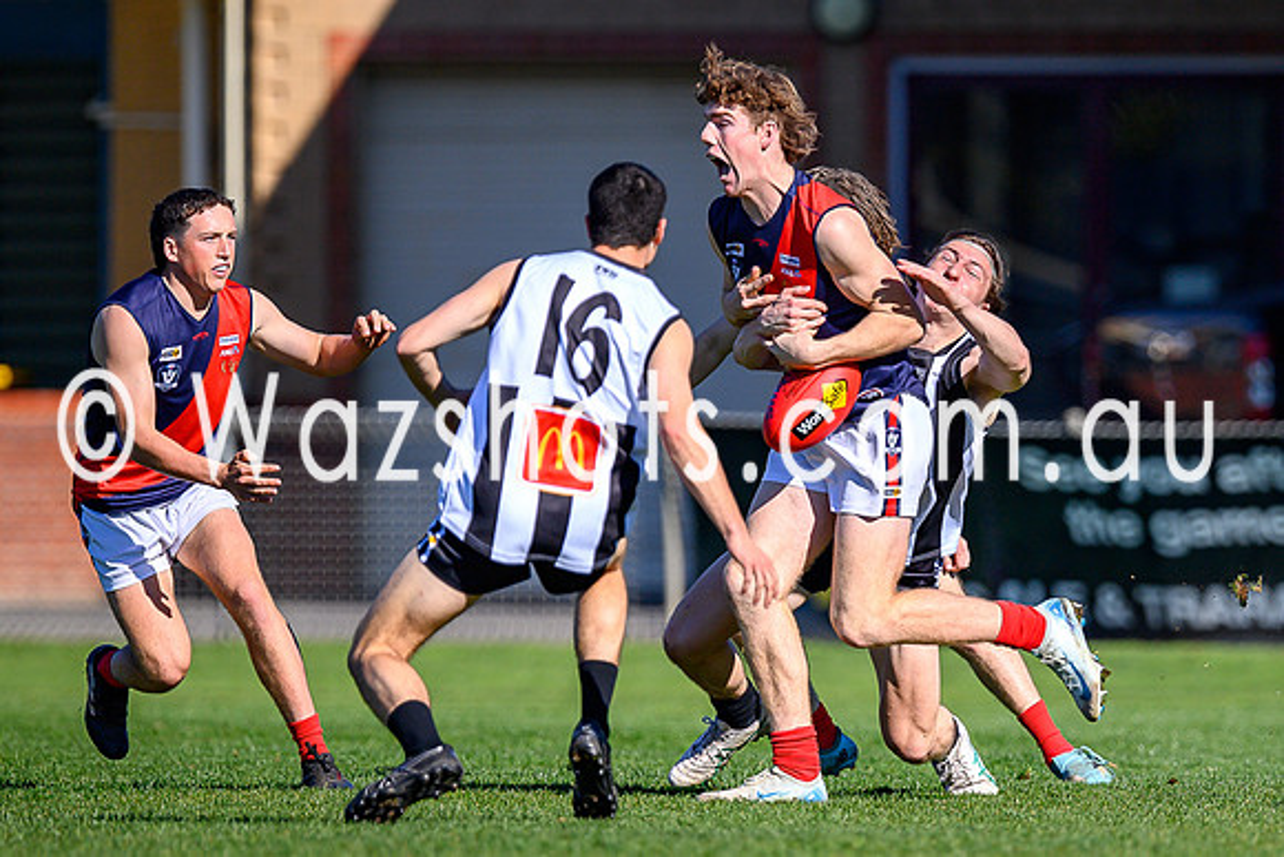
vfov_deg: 1.5
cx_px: 964
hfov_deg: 2.2
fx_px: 33563
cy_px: 510
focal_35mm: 941
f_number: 4
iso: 360
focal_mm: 500
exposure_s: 1/3200
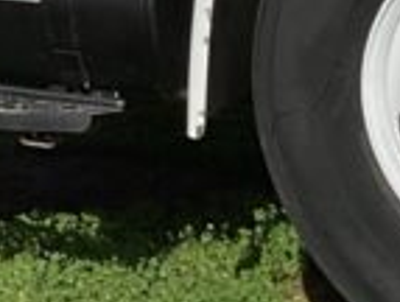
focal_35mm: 207
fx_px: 2398
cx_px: -120
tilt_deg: -0.1
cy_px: -436
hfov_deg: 9.4
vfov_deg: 6.8
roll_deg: -0.1
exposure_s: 1/2801
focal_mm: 3
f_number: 1.8
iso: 16
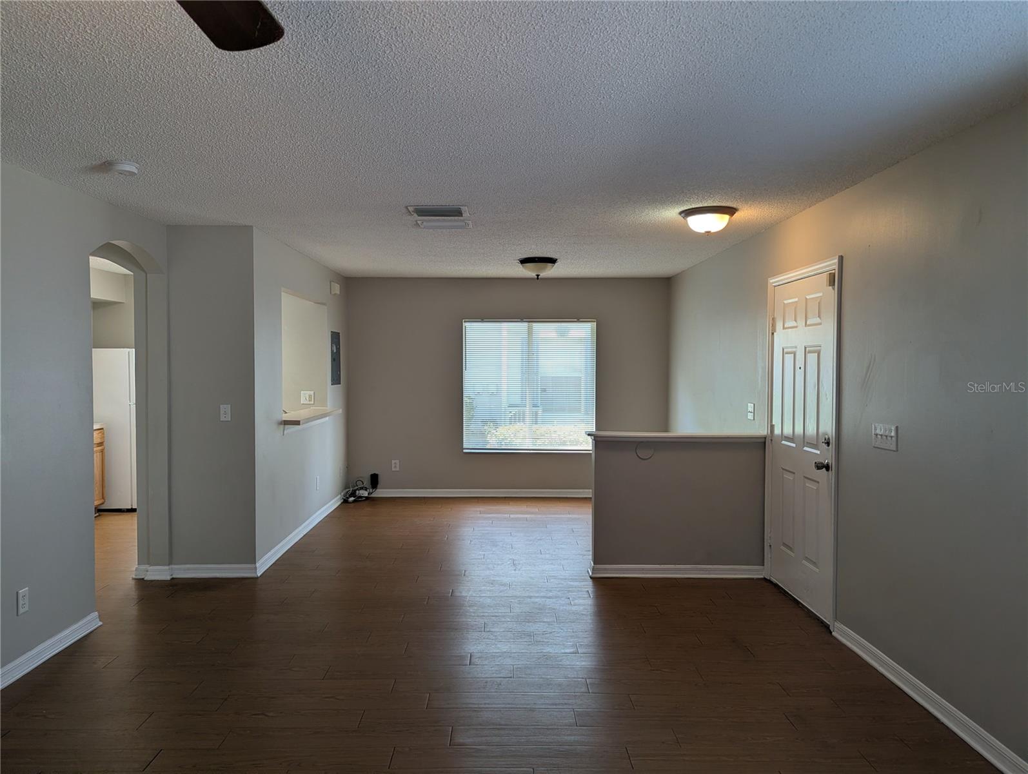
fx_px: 714
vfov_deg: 56.9
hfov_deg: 71.5
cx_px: 514
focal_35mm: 24
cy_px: 387
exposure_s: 1/134
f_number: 1.85
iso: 45
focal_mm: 6.81
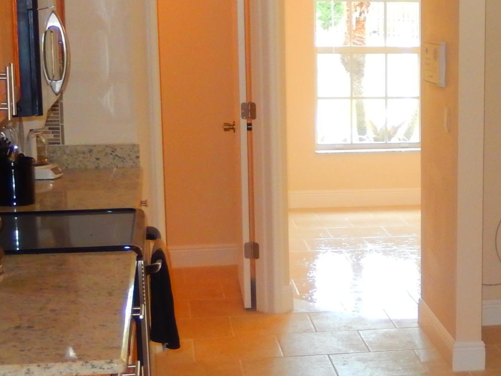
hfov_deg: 20.9
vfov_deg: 16.2
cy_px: 247
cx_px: 486
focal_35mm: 91
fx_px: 1317
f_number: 3.8
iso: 320
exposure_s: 1/30
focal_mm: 5.7
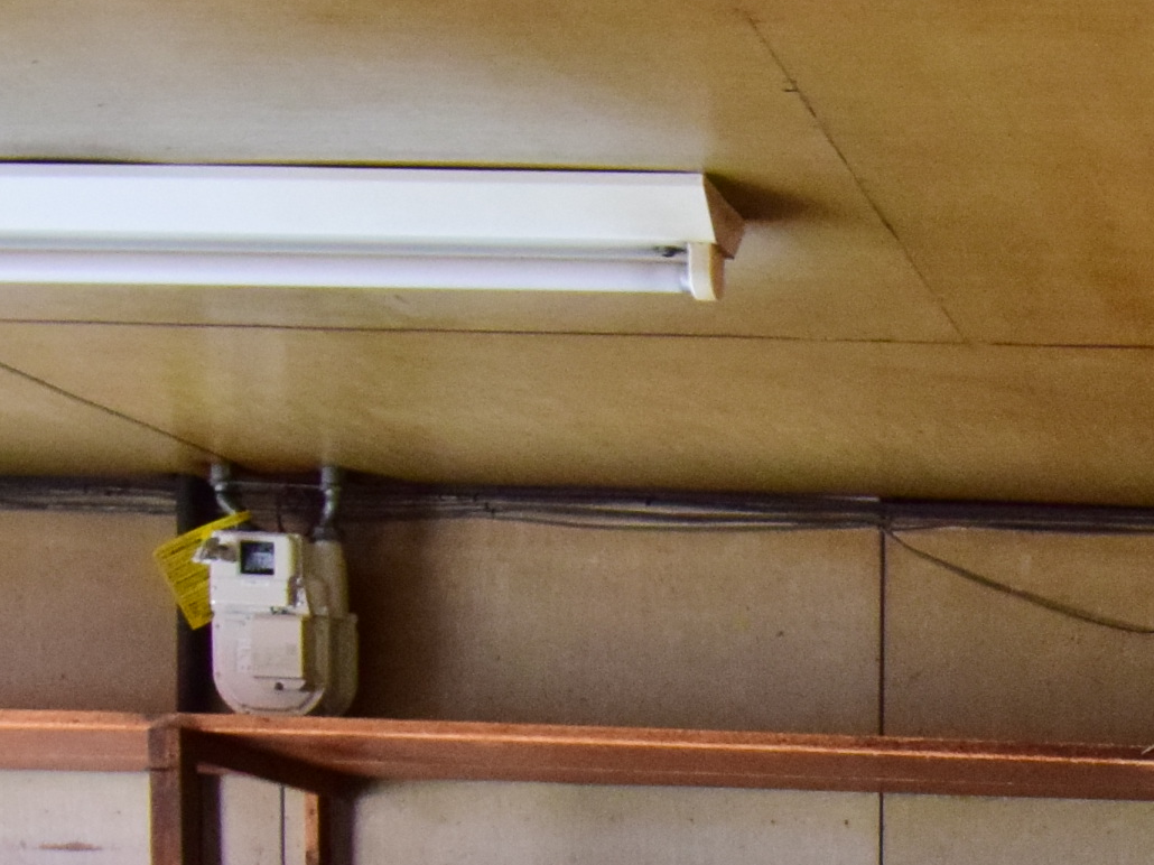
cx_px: 1398
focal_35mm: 63
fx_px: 2100
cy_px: 1155
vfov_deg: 20.9
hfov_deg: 27.0
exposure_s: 1/15
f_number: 6.7
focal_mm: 10
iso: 1600
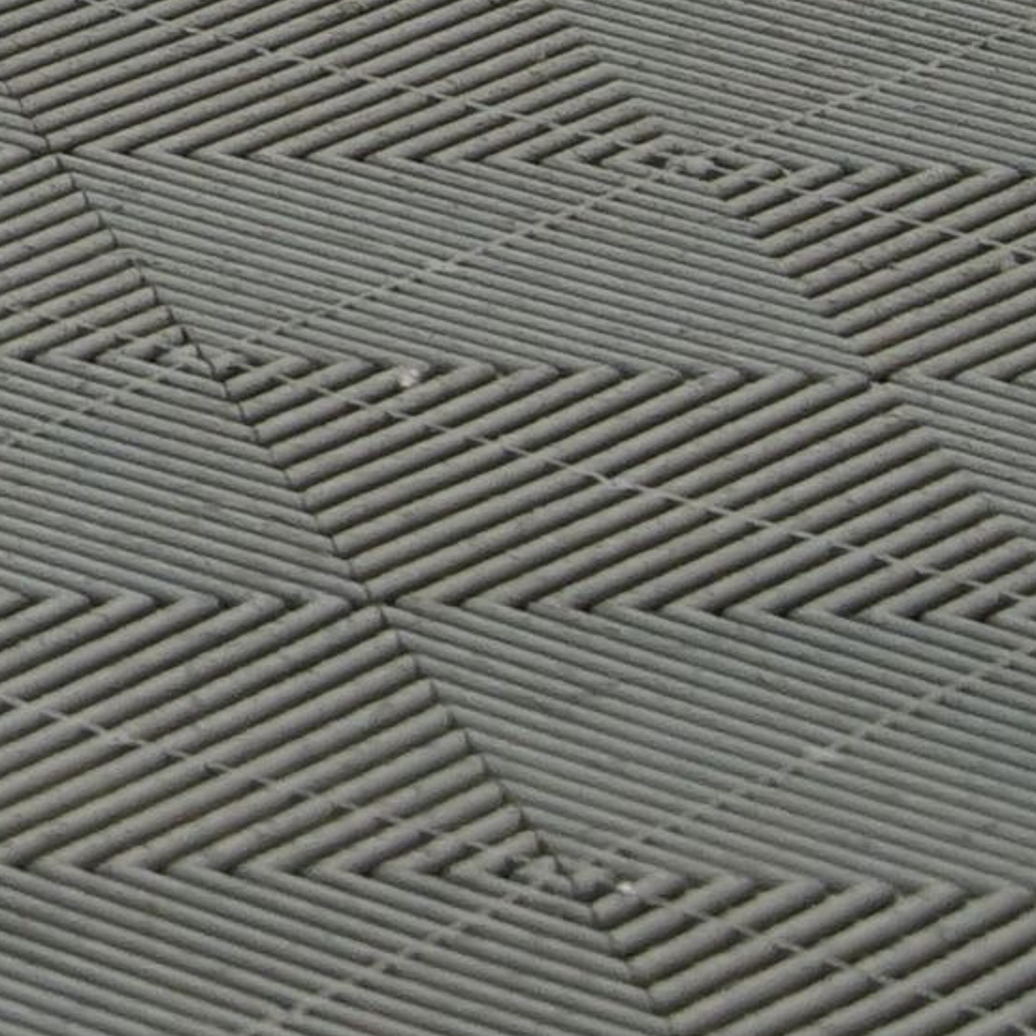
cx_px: -2888
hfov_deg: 4.6
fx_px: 11919
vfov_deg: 4.7
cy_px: -2317
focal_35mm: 352
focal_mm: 38
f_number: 5.6
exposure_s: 1/20
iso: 500
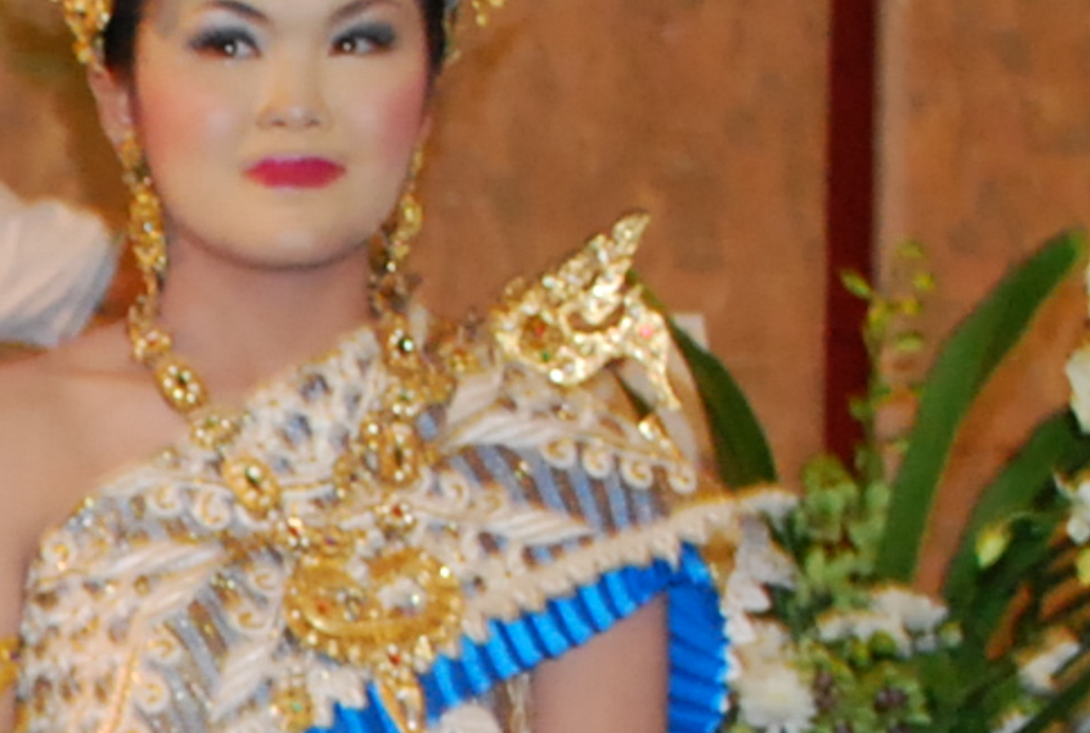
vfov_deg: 6.3
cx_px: -1007
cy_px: 1259
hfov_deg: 9.0
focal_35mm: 215
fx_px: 6526
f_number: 4.2
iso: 800
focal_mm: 24
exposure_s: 1/10
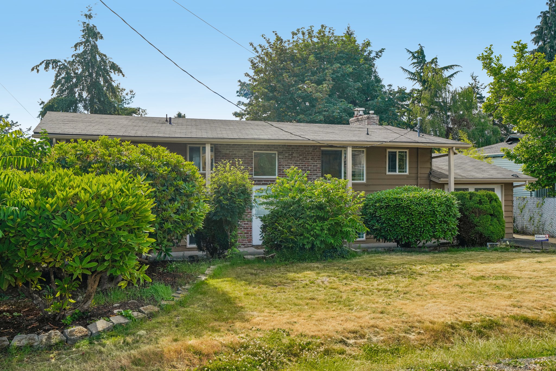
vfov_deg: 37.8
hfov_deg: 54.4
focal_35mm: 35
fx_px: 540
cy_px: 186
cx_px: 278
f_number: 8
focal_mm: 35
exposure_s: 1/640
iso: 400
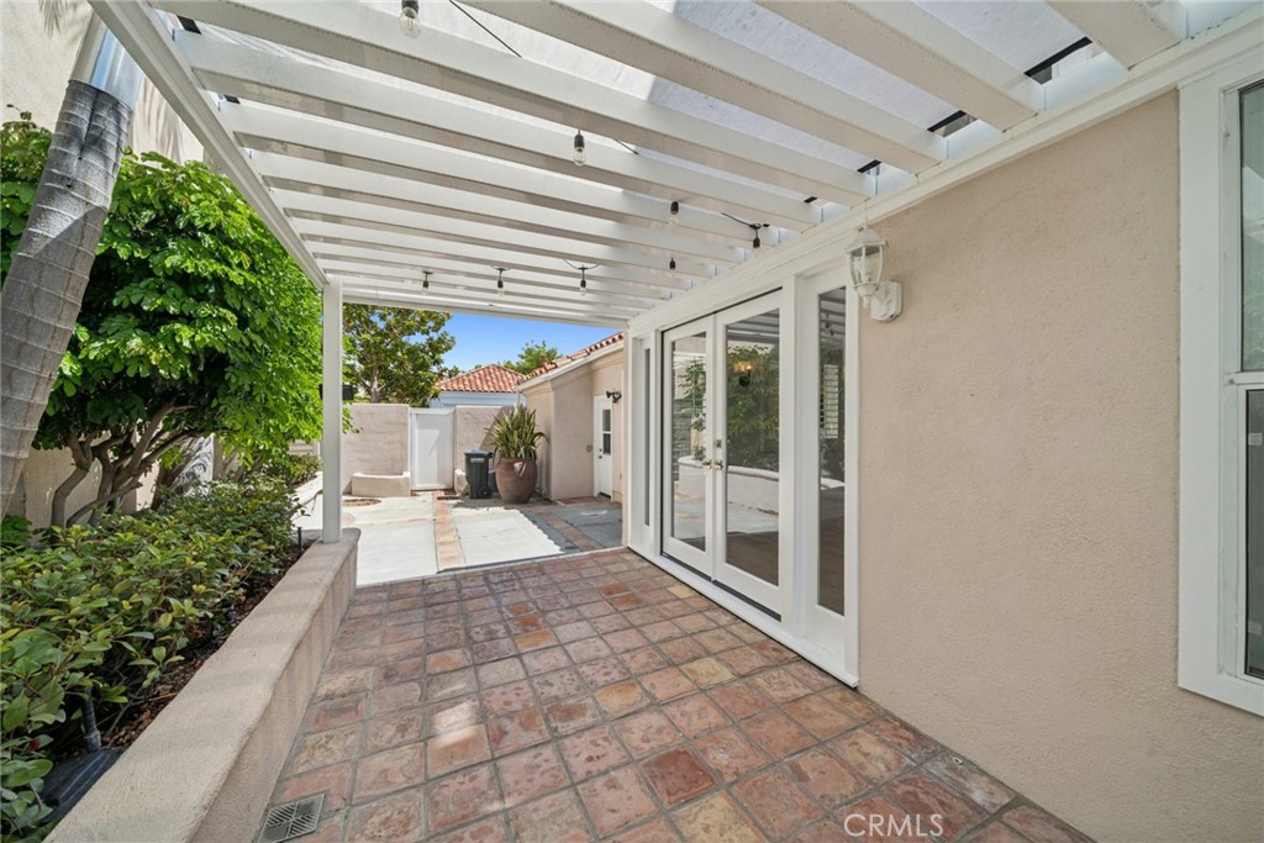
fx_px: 421
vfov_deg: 90.0
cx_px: 632
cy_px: 422
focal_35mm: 12
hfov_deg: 112.6
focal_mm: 12
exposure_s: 1/640
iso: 400
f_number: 8
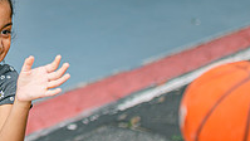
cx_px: -48
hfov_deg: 18.9
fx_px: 709
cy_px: 6
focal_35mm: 107
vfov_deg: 11.2
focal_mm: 35
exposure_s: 1/500
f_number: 1.4
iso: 100
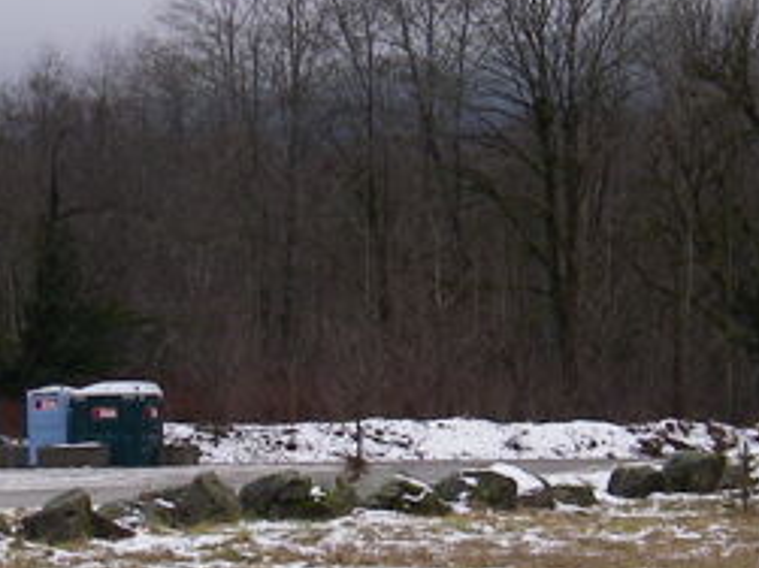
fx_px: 4405
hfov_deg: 9.8
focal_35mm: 201
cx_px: 529
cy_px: 230
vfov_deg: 7.4
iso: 64
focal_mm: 10.5
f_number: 3.7
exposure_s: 1/60
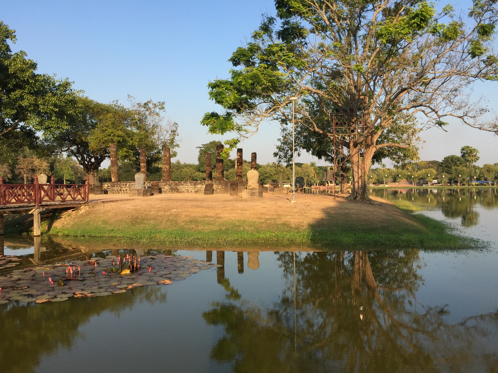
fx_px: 417
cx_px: 249
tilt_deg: -0.5
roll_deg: -0.3
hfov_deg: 61.7
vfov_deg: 48.2
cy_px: 186
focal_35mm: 29
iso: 32
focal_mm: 4.15
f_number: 2.2
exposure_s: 1/1130
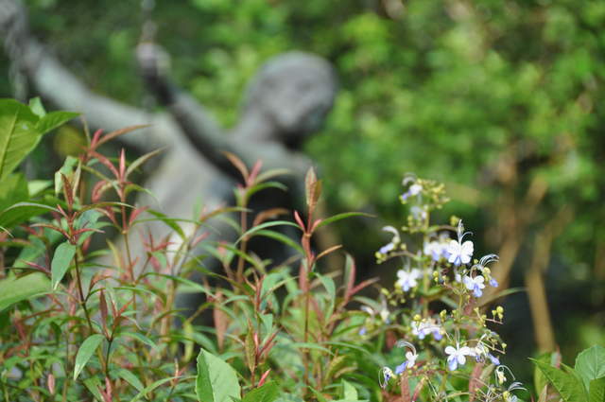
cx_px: 302
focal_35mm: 300
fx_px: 5035
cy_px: 201
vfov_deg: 4.6
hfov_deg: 6.9
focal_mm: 200
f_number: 5.6
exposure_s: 1/500
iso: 500
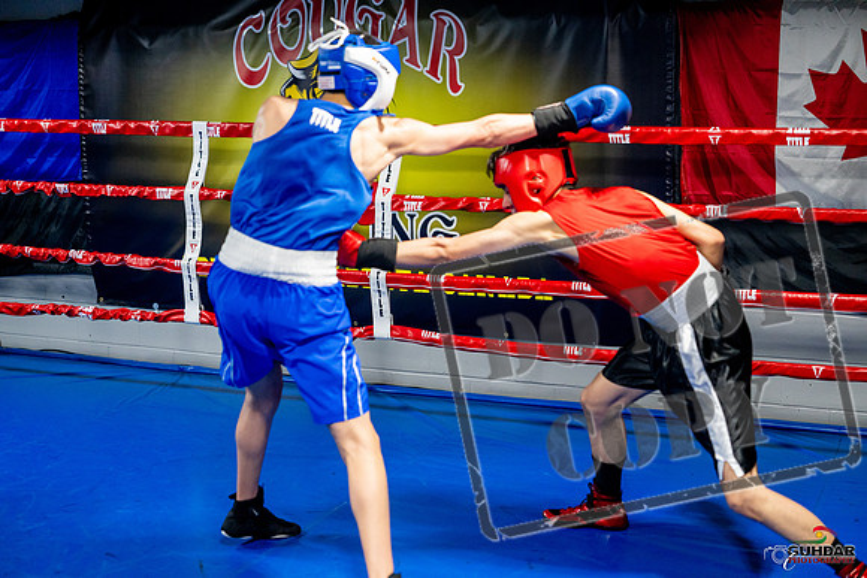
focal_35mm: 55
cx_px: 434
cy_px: 289
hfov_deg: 36.2
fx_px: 1325
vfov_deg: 24.6
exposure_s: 1/1000
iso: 4000
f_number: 2
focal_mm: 55
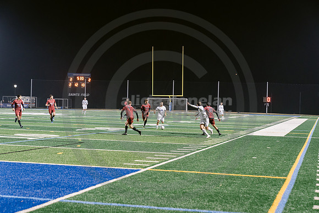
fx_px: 620
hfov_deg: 28.8
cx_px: 160
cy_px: 106
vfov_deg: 19.5
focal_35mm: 70
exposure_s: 1/125
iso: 2500
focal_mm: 70
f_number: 4
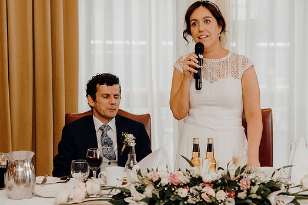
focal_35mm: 113
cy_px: 100
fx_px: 966
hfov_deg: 18.1
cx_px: 164
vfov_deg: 12.1
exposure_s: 1/200
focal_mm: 68
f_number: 2.8
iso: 800
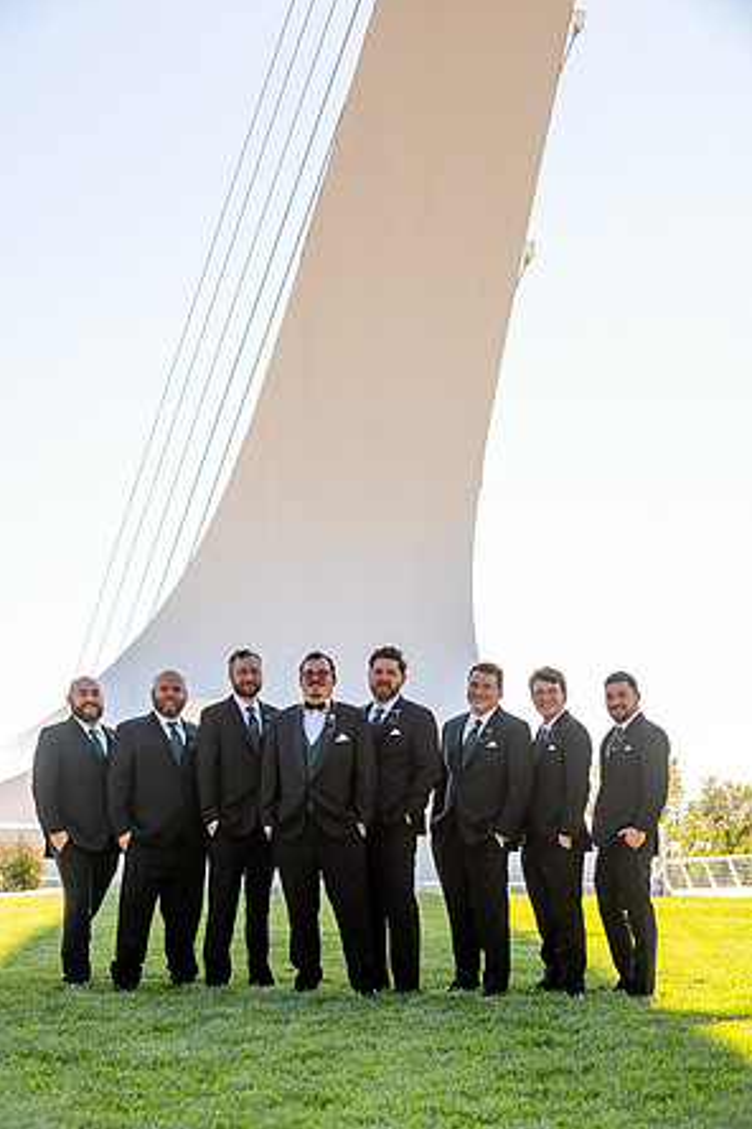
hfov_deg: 19.2
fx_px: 2224
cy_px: 564
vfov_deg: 28.5
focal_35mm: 71
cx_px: 379
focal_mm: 70
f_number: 5.6
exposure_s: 1/1000
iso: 400
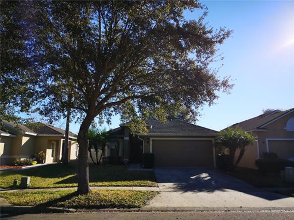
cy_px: 110
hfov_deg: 65.3
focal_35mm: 27
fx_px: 229
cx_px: 147
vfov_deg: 51.4
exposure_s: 1/1733
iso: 50
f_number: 1.8
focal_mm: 5.58
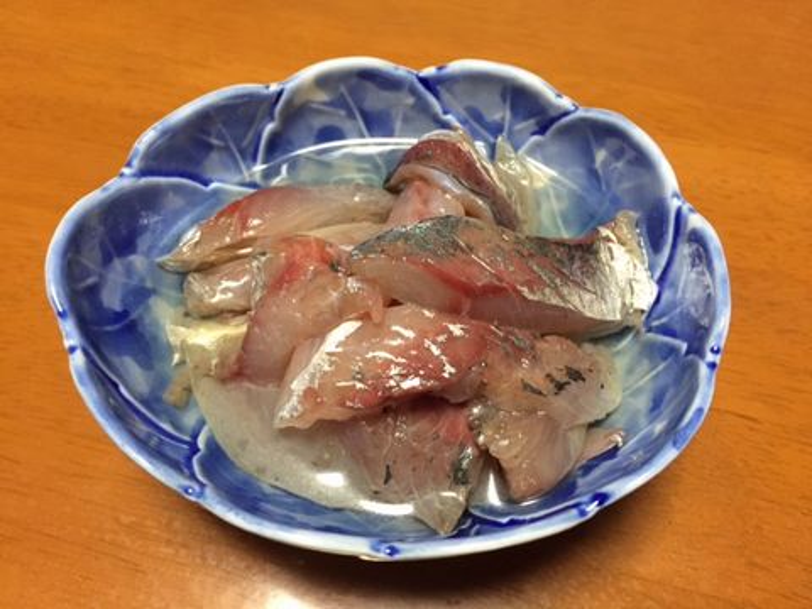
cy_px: 304
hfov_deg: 61.7
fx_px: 680
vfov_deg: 48.2
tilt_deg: -60.2
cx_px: 406
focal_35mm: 29
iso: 160
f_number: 2.2
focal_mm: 4.15
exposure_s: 1/30
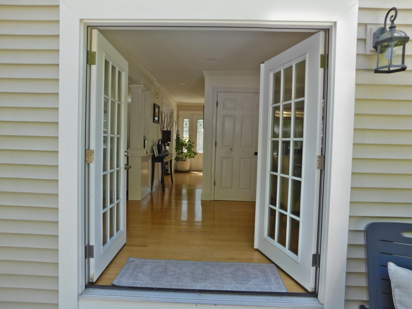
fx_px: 274
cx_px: 206
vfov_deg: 58.9
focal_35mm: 23
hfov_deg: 73.9
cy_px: 154
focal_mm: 4
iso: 125
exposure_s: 1/125
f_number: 3
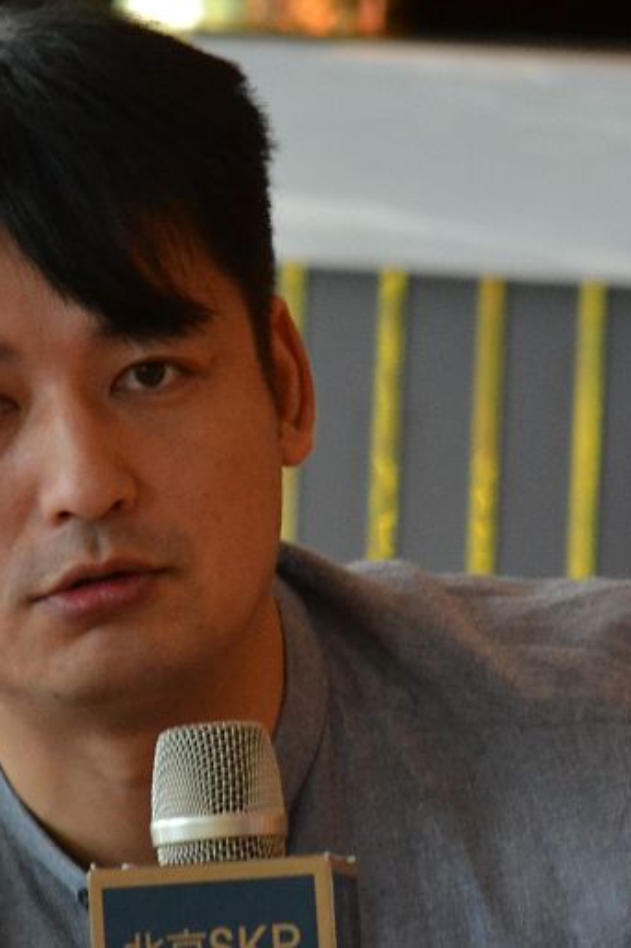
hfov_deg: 1.5
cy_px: 685
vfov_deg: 2.2
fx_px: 24834
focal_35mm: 944
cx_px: 243
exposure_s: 1/80
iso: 1600
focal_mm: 270
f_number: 5.6
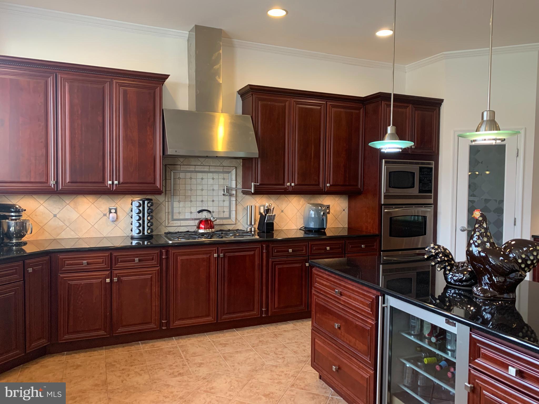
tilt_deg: -2.6
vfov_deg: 53.1
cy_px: 202
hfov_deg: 67.3
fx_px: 405
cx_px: 270
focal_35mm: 26
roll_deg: -0.8
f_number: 1.8
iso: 160
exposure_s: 1/60
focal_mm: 4.25
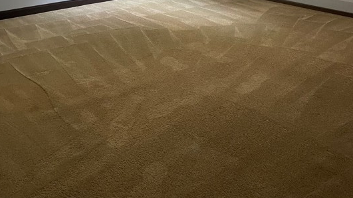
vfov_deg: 25.5
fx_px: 384
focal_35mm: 41
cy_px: -49
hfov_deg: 49.4
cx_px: 184
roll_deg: +3.0
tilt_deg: -5.0
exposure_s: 1/60
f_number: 1.6
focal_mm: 5.1
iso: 400
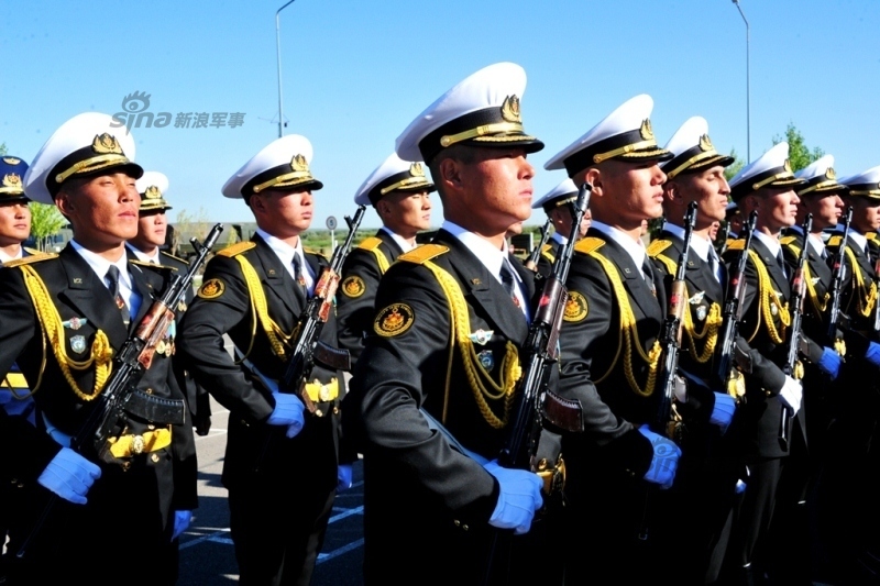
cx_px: 440
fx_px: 1100
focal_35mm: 45
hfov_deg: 43.6
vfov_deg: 29.9
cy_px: 293
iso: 1000
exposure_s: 1/640
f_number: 13
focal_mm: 45
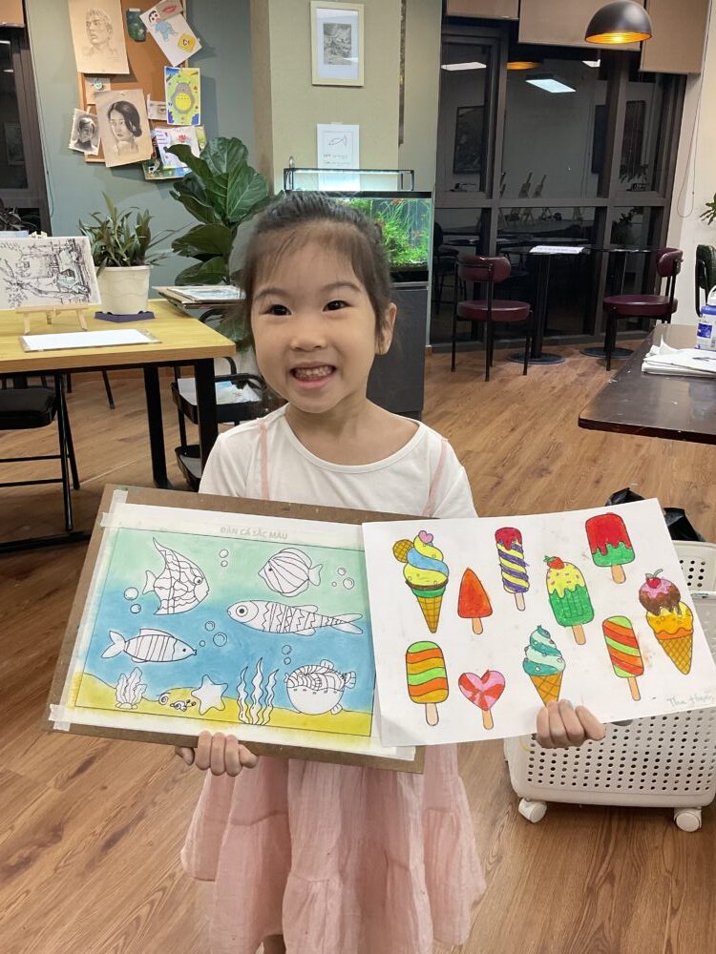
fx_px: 800
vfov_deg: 61.7
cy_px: 477
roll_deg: -0.7
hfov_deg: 48.2
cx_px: 358
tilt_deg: -20.4
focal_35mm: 29
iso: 64
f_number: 1.8
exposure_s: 1/109
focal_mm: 3
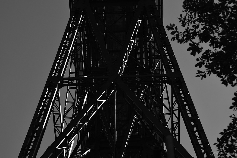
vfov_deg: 11.4
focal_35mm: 120
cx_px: 118
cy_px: 79
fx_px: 790
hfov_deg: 17.1
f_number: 8
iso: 125
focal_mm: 80
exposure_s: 1/640
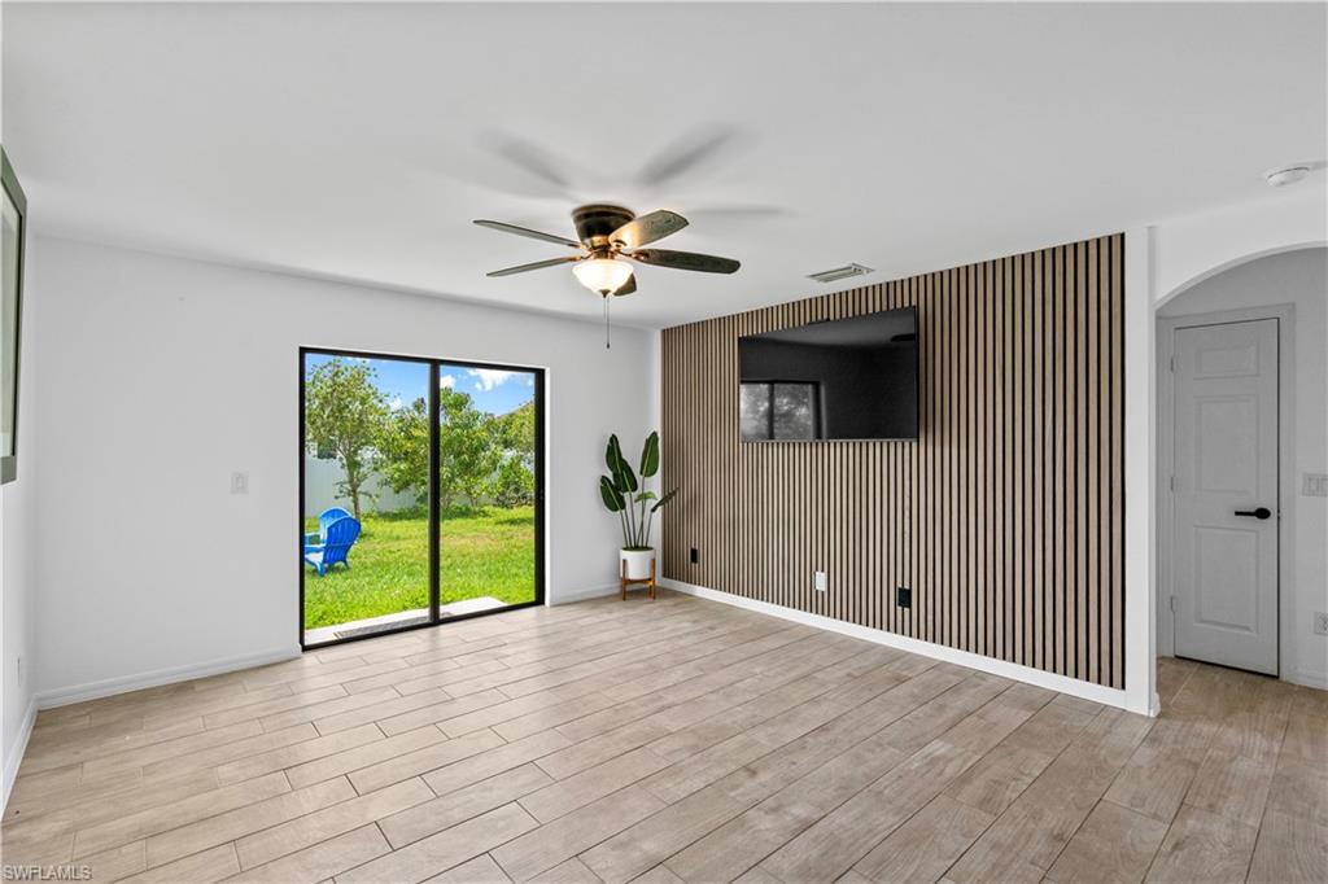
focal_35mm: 16
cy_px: 442
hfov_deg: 96.8
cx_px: 664
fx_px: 590
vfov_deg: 73.7
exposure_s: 1/100
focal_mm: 16
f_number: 8
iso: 400
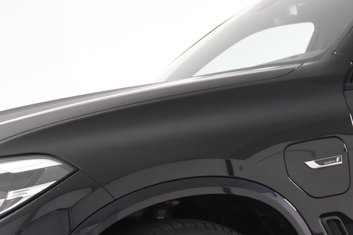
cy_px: 201
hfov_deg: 22.7
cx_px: 266
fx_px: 872
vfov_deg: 15.2
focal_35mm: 89
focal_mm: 20
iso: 1600
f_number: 3.5
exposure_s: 1/50
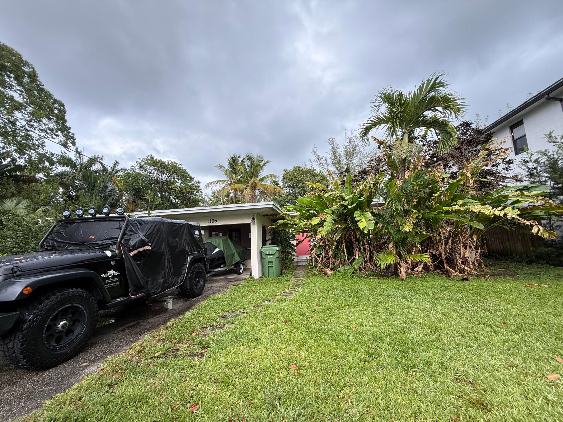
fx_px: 228
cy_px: 211
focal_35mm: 14
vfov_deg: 85.7
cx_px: 282
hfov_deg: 102.1
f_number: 2.2
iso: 64
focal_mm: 2.22
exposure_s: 1/119
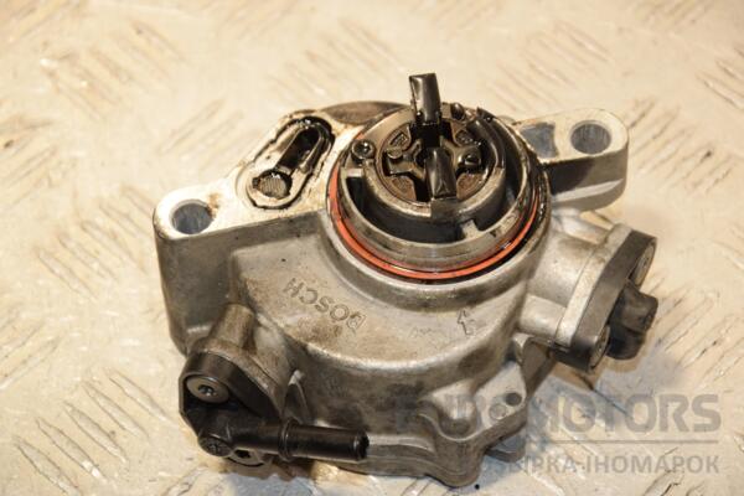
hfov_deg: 14.9
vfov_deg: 9.9
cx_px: 372
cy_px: 248
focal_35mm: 138
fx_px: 2852
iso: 800
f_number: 6.3
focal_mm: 92
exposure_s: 1/200
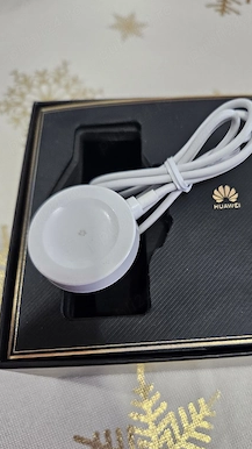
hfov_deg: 44.0
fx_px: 309
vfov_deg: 71.9
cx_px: 158
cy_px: 228
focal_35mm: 26
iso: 400
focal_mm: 5.4
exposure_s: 1/101
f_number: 1.8
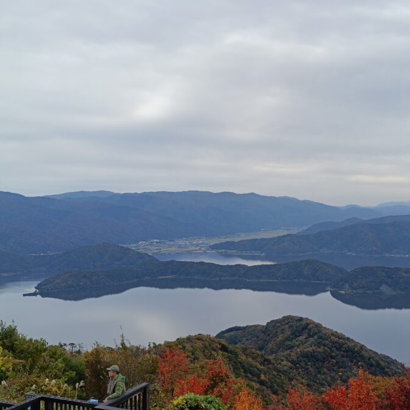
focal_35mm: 39
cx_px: 273
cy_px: 211
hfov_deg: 42.3
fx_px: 523
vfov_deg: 42.8
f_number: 1.7
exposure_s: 1/493
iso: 50
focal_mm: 4.7
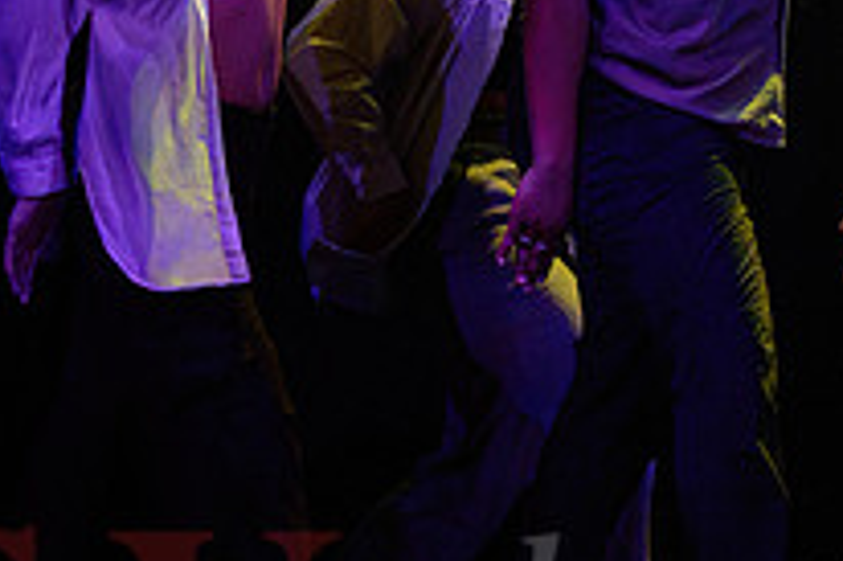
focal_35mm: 485
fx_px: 11348
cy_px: -57
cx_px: 1246
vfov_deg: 2.8
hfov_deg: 4.2
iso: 1600
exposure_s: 1/250
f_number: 2.8
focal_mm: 150
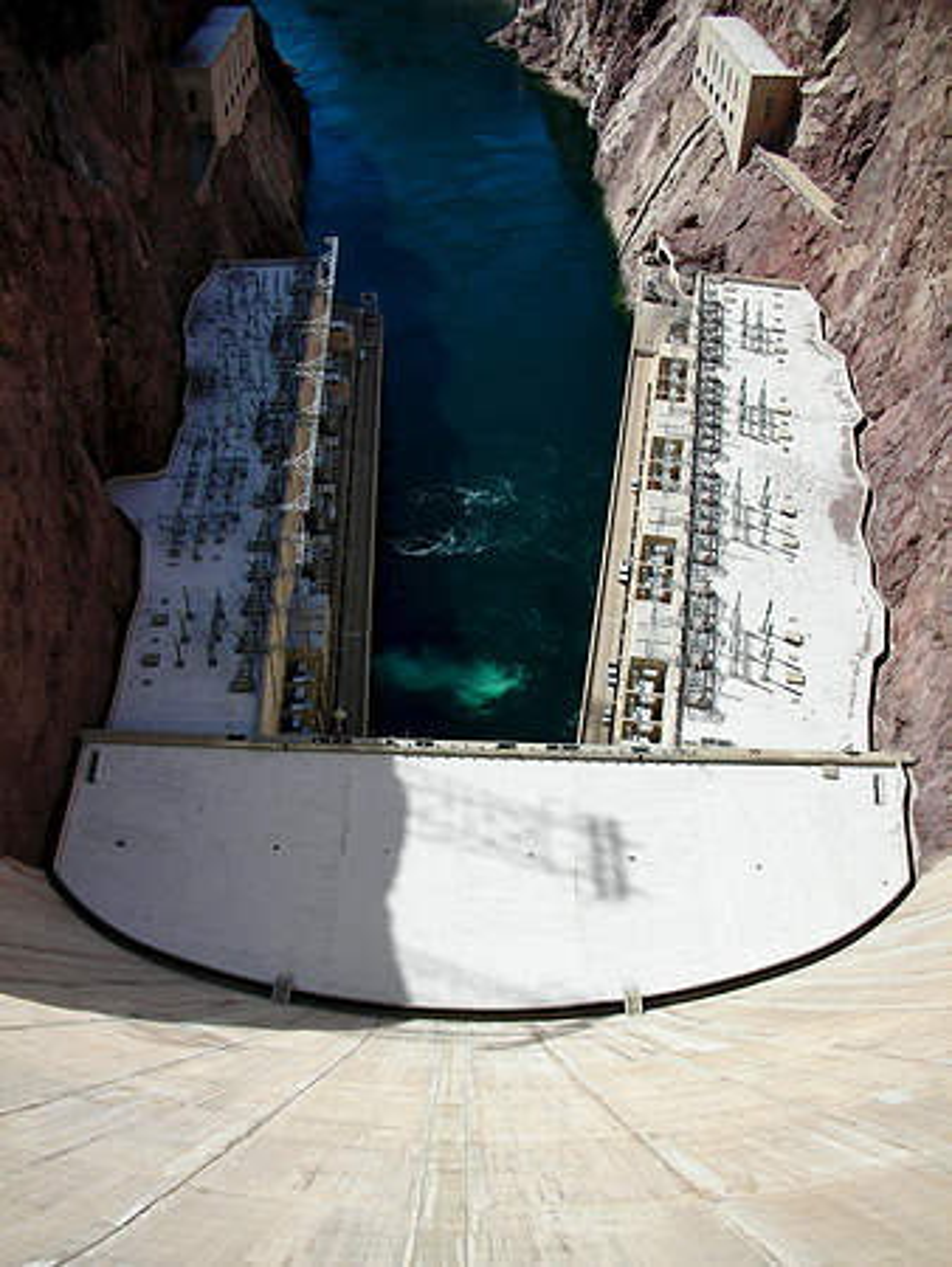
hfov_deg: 40.7
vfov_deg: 52.6
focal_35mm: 35
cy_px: 634
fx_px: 1282
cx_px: 476
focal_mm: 5.8
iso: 50
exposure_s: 1/98.3
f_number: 8.5
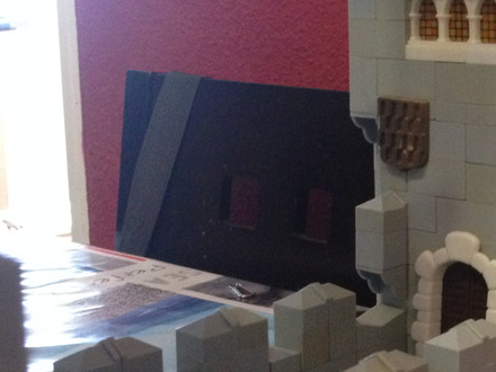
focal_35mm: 80
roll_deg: -1.9
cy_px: 236
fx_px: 1146
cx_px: 482
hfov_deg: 23.5
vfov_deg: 18.4
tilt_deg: -10.9
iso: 400
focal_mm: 4.12
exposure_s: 1/17
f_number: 2.4
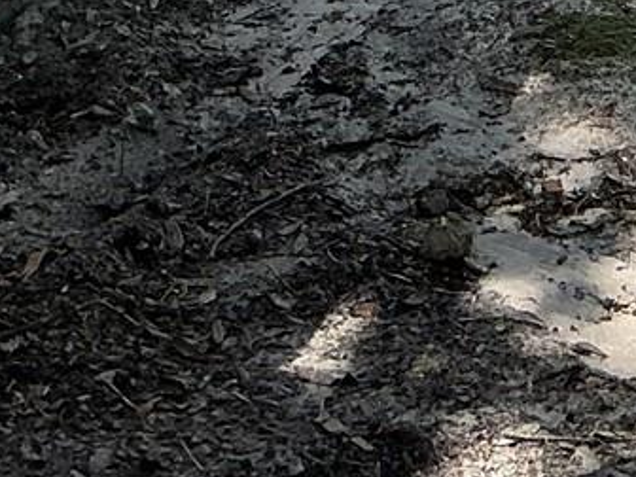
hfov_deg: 13.9
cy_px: -598
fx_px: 2535
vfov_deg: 9.7
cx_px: 767
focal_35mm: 138
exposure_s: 1/568
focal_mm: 3
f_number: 1.8
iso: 25
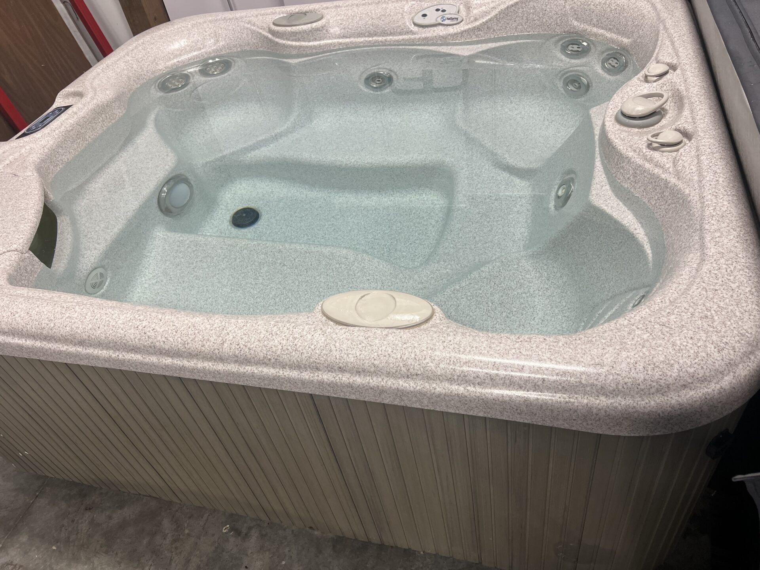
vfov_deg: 53.1
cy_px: 285
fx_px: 571
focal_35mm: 26
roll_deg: +11.9
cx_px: 380
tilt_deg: -42.5
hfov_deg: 67.3
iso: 125
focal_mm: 5.7
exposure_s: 1/120
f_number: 1.5
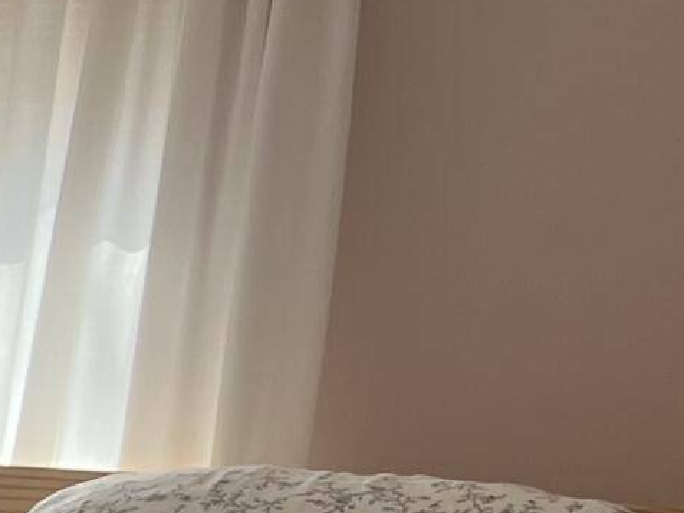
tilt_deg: -11.7
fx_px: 3241
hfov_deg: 10.3
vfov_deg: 8.7
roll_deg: -2.6
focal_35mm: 164
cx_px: -989
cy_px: 885
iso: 40
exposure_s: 1/253
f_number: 1.5
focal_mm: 5.7
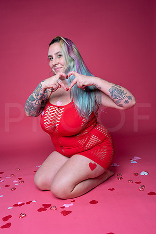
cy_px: 117
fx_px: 227
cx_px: 78
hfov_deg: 37.9
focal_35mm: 35
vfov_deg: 54.4
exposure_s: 1/160
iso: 100
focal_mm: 35
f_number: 8
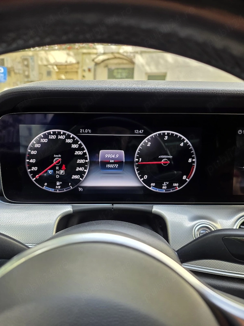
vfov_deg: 73.9
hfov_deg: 58.9
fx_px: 216
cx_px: 122
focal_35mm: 23
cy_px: 163
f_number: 1.7
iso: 25
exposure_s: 1/55.2
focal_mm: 6.3
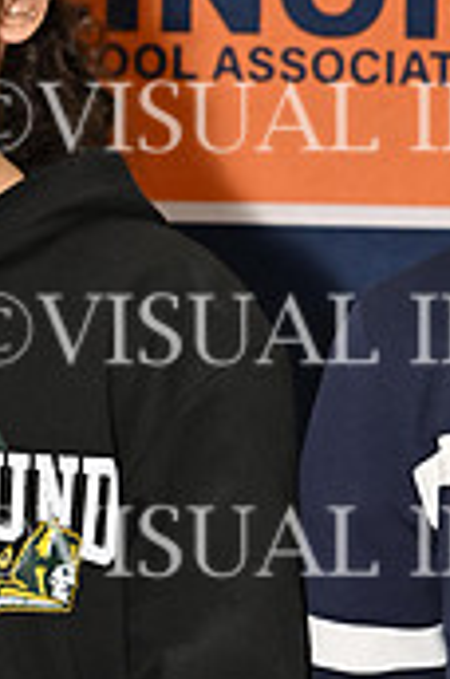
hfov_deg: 6.3
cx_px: 720
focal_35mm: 213
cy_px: 647
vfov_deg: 9.6
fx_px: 4010
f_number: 5.6
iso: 800
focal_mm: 63
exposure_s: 1/160
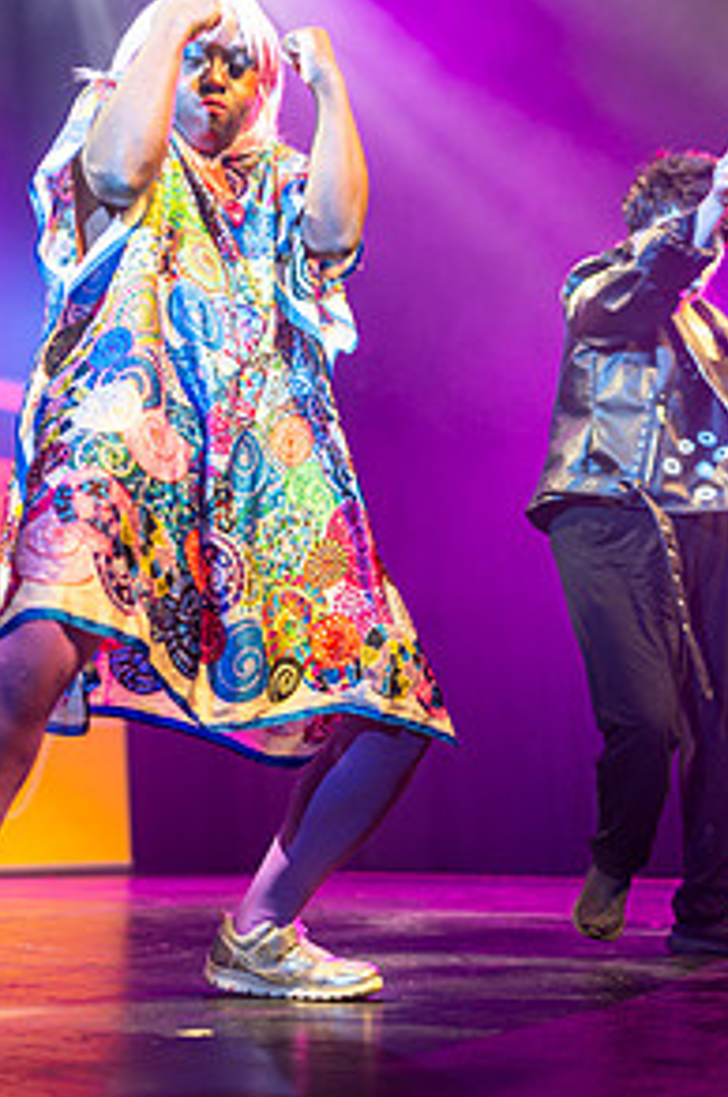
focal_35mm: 54
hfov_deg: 24.8
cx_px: 199
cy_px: 436
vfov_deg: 36.8
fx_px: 1642
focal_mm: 35
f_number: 1.4
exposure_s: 1/200
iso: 500
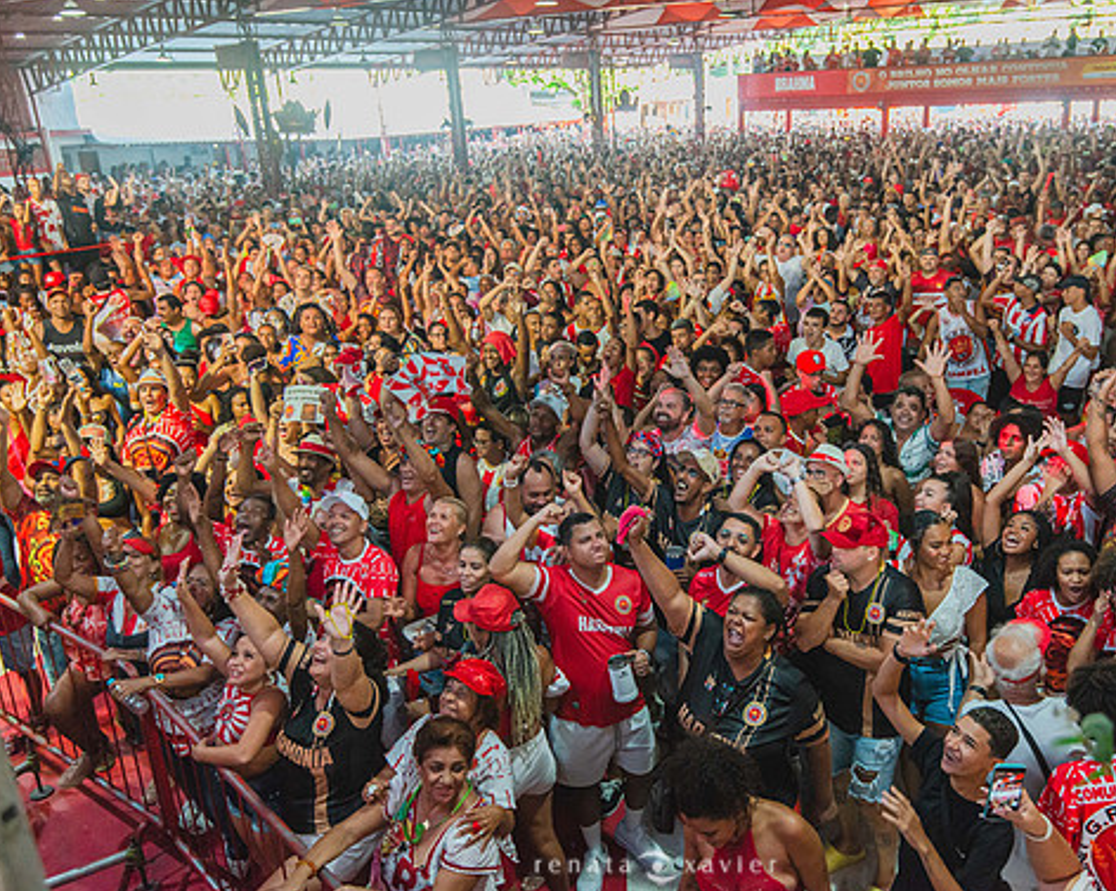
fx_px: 990
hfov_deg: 58.5
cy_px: 450
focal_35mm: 30
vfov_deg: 48.5
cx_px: 653
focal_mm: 26
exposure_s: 1/320
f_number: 4
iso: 3200
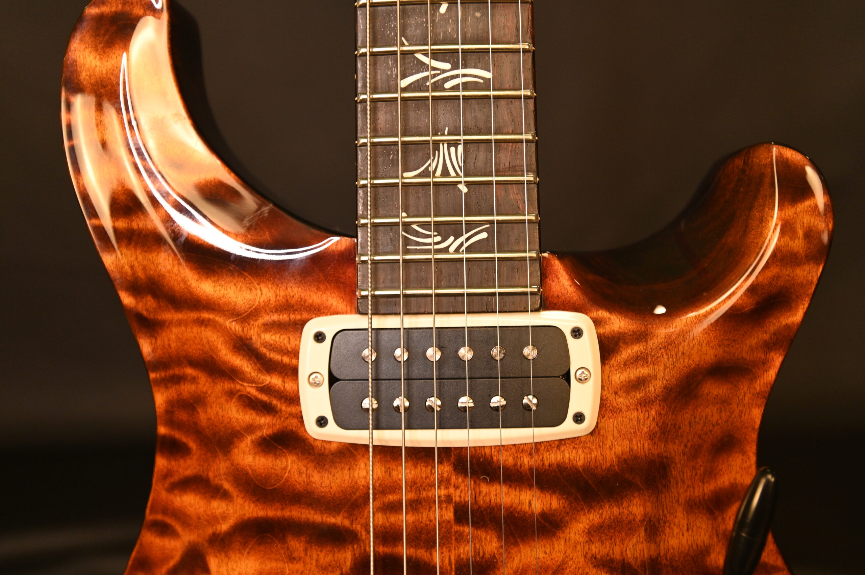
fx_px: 840
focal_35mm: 35
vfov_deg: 37.8
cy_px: 288
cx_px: 432
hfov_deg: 54.5
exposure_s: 1/125
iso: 1600
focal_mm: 35
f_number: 4
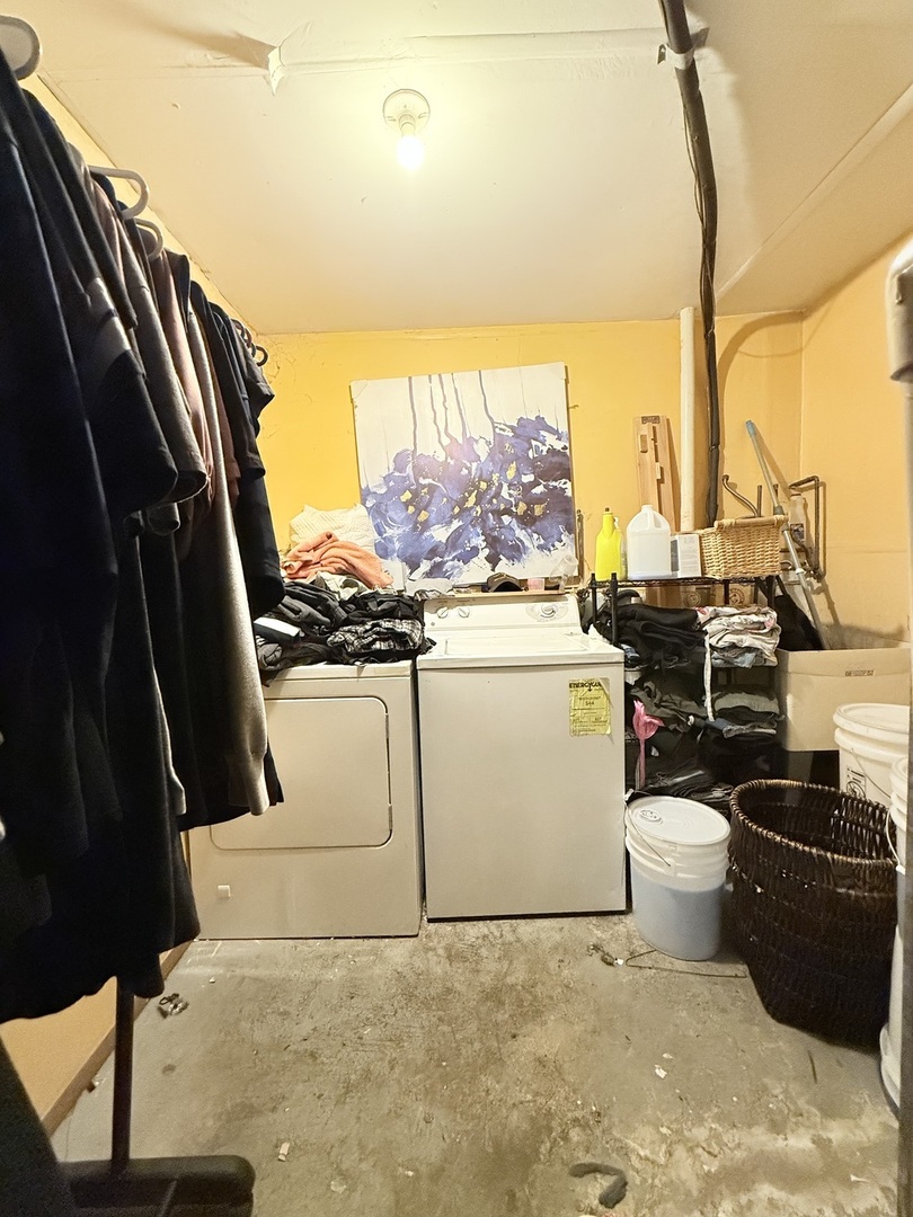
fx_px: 492
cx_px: 456
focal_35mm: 14
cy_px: 608
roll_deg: +1.2
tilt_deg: -3.4
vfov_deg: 102.1
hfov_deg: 85.7
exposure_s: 1/60
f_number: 2.2
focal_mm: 2.22
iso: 640
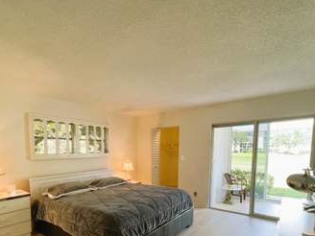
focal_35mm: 19
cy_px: 166
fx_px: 173
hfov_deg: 84.2
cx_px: 136
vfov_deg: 65.9
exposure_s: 1/120
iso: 200
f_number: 1.8
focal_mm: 1.57
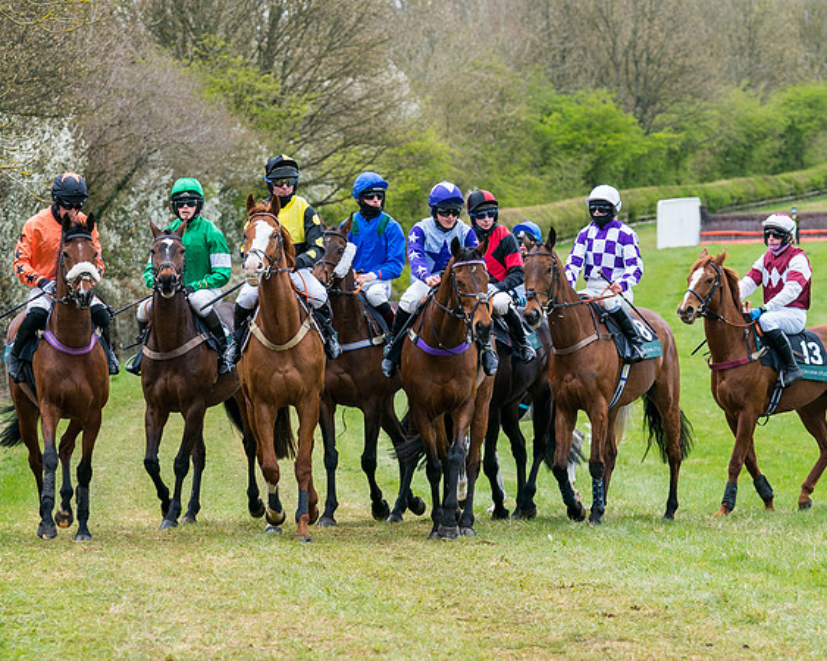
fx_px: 4381
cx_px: 331
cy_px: 330
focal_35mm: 179
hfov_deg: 10.8
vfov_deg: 8.6
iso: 400
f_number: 4
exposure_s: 1/800
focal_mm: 106
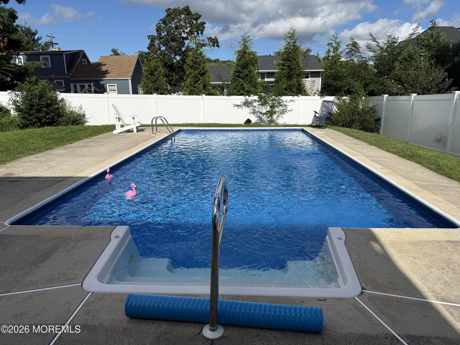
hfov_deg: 71.6
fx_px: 319
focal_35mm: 24
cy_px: 172
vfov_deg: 56.8
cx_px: 230
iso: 80
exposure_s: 1/8130
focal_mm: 6.76
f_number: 1.78
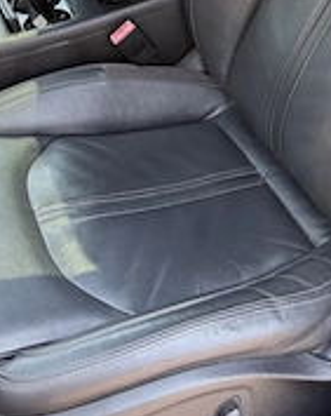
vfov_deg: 32.1
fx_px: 651
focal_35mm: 53
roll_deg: +6.3
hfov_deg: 28.5
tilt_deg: -28.2
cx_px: 195
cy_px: -19
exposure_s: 1/243
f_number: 1.78
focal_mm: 6.76
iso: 160
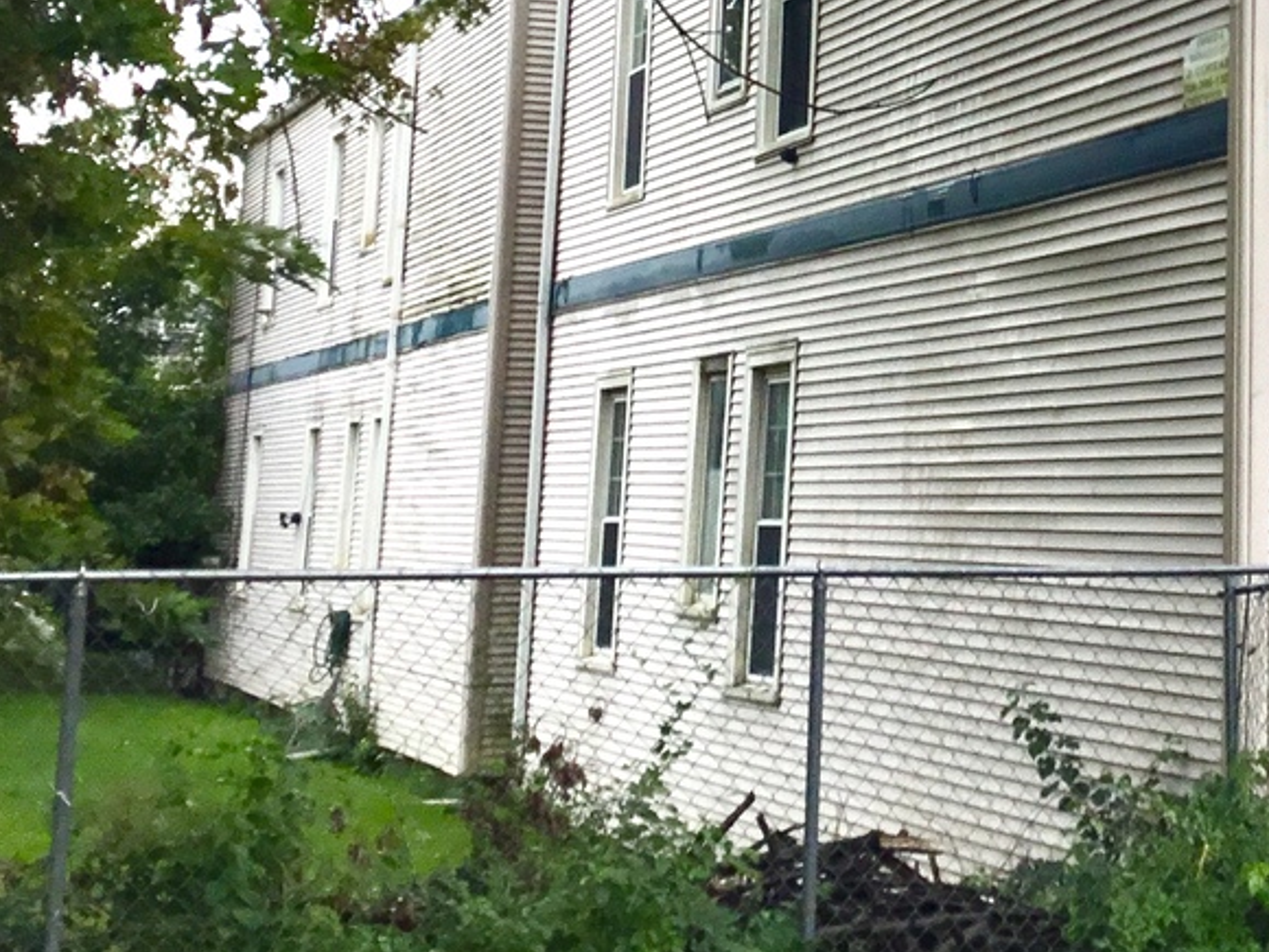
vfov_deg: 18.7
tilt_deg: +8.7
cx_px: 1208
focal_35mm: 77
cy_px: 9
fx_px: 2823
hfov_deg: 24.4
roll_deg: +2.0
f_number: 2.4
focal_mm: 3.3
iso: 25
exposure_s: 1/831
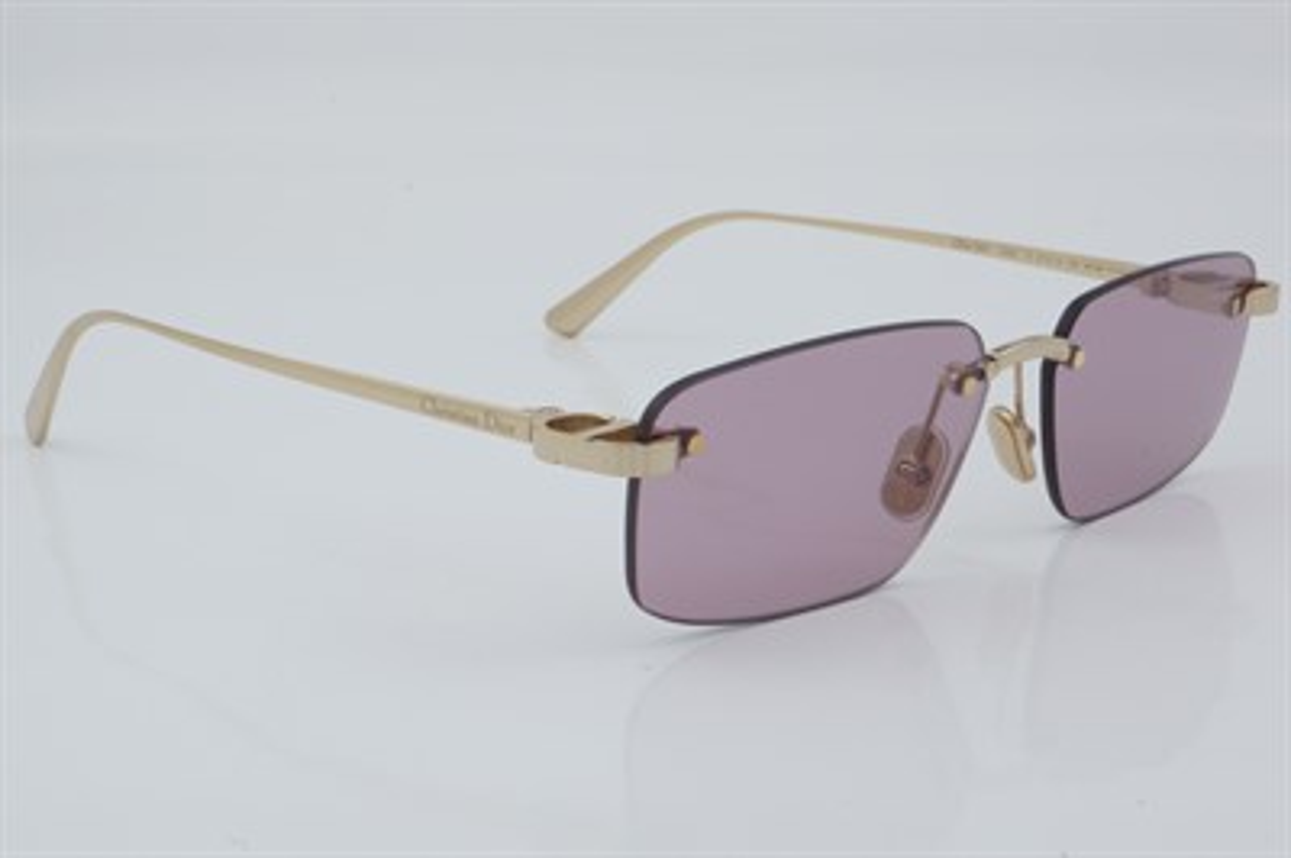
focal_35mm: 75
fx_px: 2687
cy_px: 429
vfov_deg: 18.2
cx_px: 646
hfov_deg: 27.0
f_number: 29
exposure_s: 1/4
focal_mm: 50
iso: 100
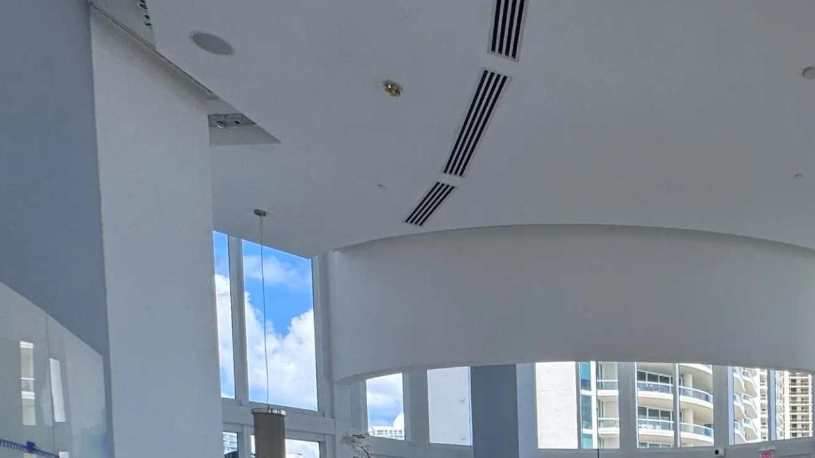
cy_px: 572
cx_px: 806
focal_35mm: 34
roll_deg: +0.2
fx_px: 735
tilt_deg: -2.6
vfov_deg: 29.1
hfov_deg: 48.4
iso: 40
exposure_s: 1/322
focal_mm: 2.22
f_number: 2.2
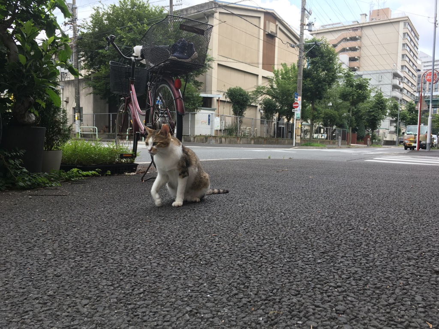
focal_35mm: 29
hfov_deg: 61.7
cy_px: 164
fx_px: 368
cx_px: 220
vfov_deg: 48.2
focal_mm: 4.15
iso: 25
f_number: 2.2
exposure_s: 1/152
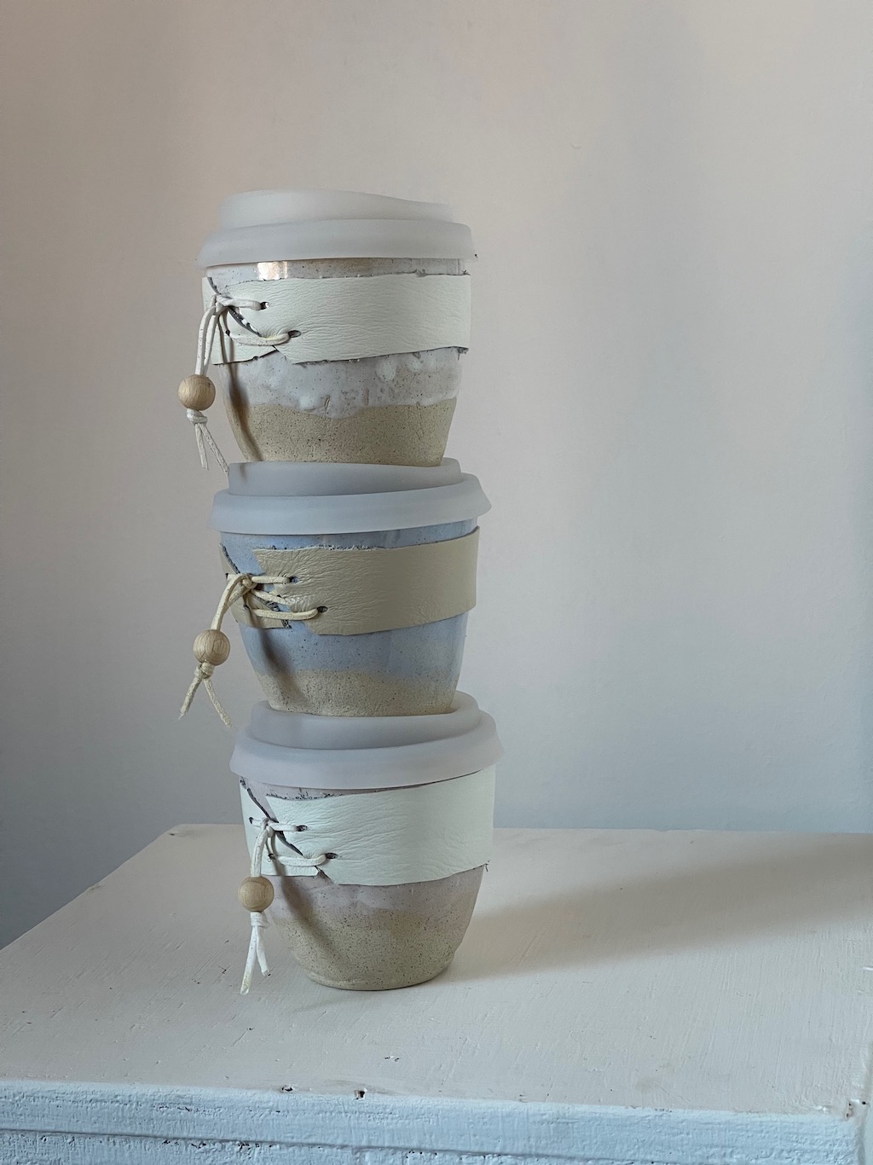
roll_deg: +2.8
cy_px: 582
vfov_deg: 30.3
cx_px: 436
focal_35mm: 64
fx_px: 2153
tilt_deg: -6.7
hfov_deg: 22.9
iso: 200
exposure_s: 1/121
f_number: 2.2
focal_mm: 7.5
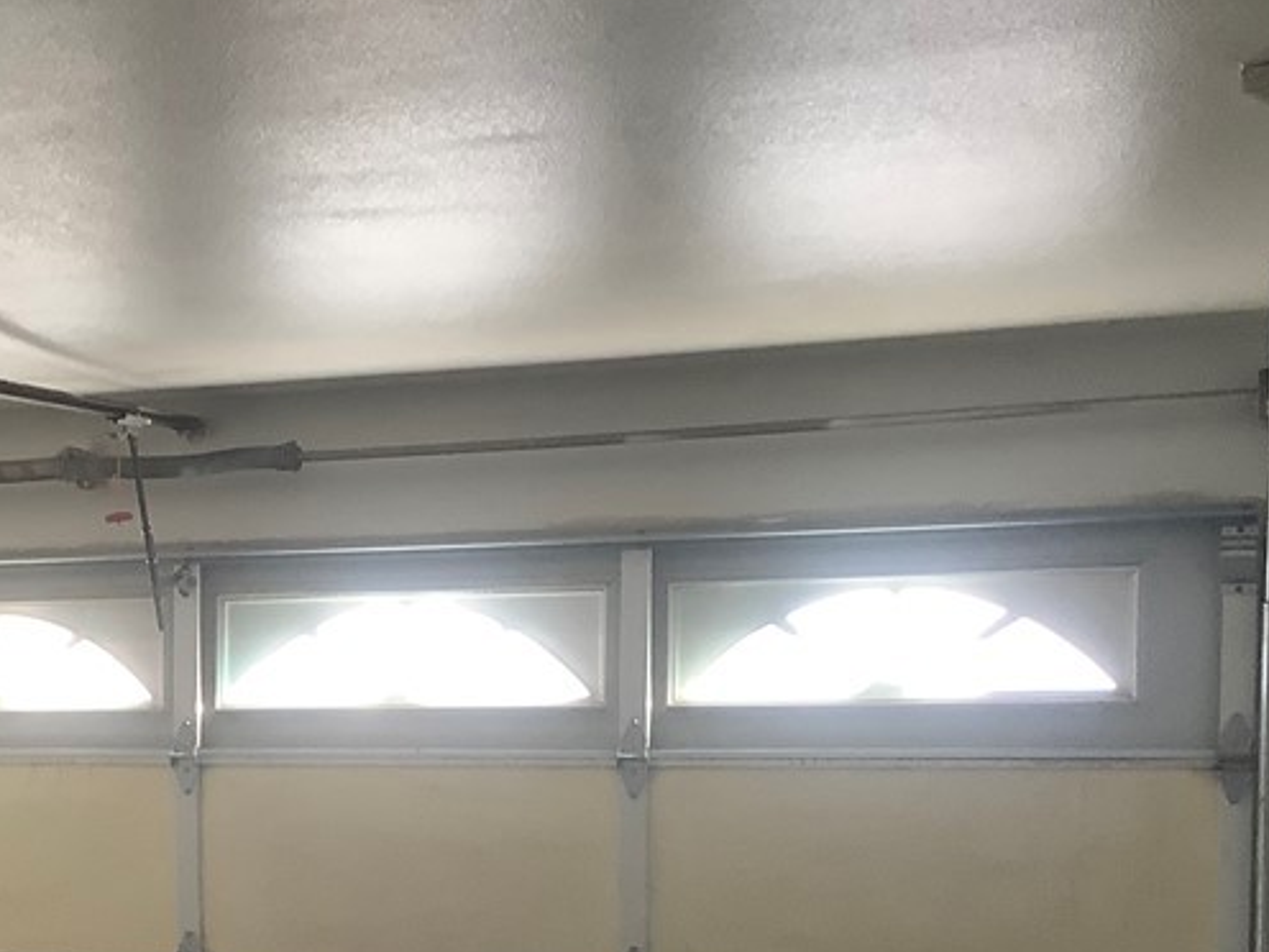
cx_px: 235
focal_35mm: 64
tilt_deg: -3.1
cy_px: 860
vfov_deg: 22.4
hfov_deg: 29.5
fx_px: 2346
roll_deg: +3.0
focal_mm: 3.3
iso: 100
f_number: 2.4
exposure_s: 1/60
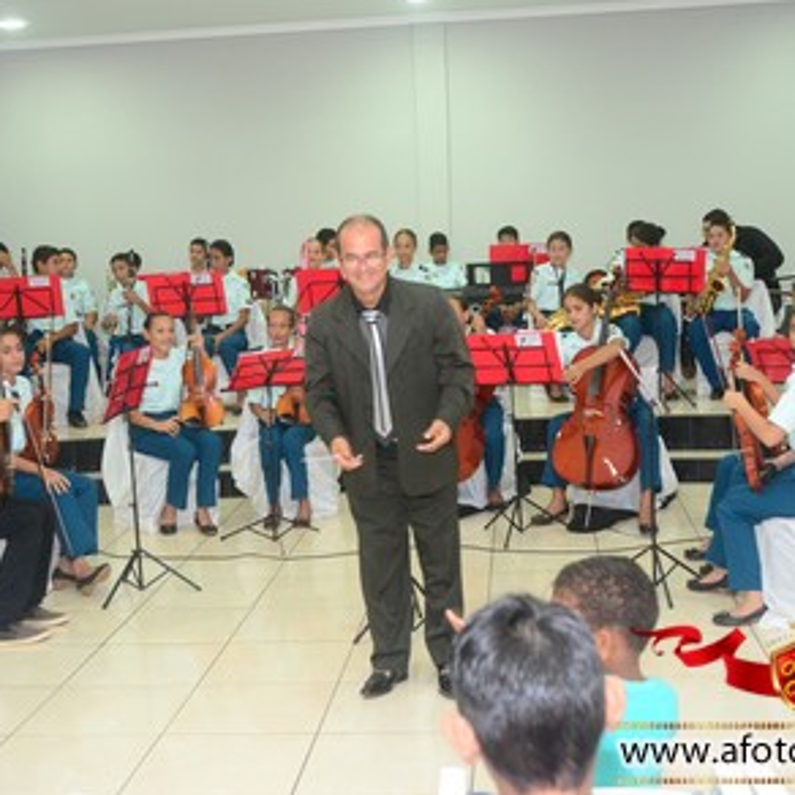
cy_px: 389
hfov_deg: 33.4
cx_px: 389
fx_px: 1325
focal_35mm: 51
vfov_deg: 33.4
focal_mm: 26
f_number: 3.8
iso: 1600
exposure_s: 1/60
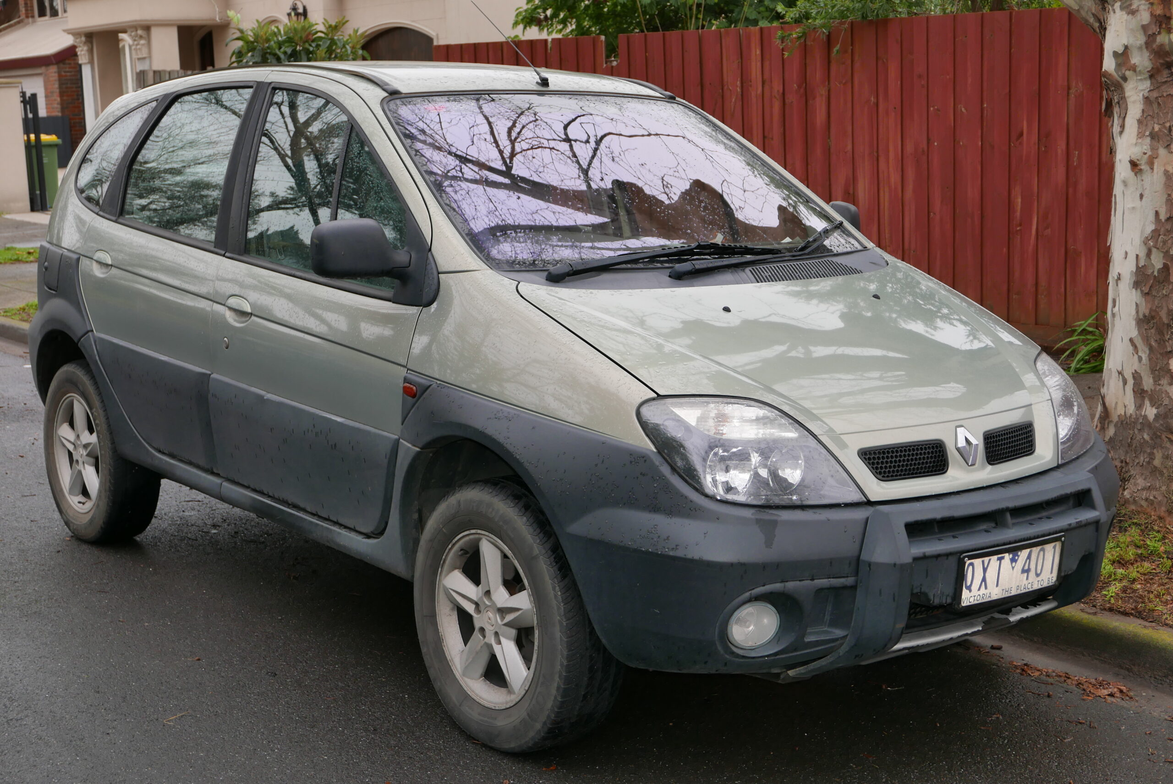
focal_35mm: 54
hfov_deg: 36.8
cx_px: 586
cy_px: 392
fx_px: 1761
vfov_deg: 25.1
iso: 200
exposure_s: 1/125
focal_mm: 24.5
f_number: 4.5
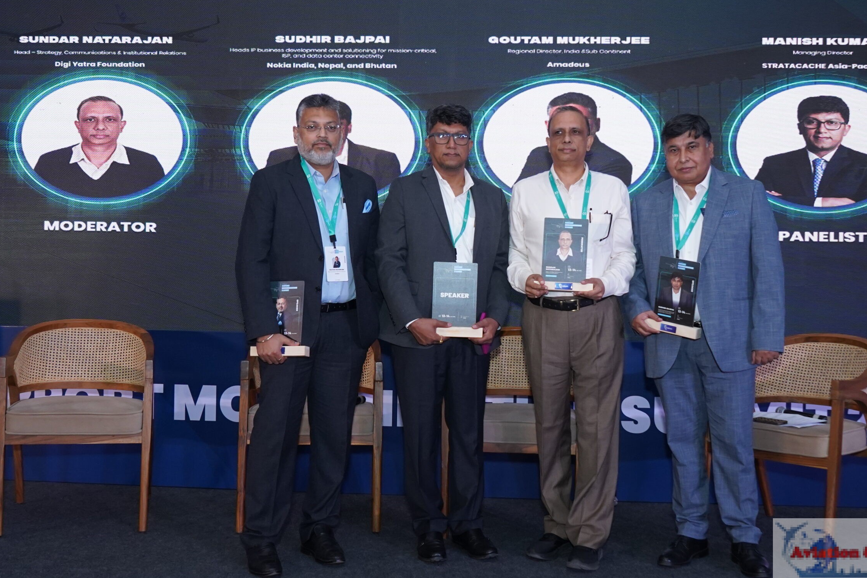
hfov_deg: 47.3
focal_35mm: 41
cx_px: 477
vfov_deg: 32.6
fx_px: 987
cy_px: 264
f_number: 4.5
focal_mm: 24
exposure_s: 1/200
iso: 2000
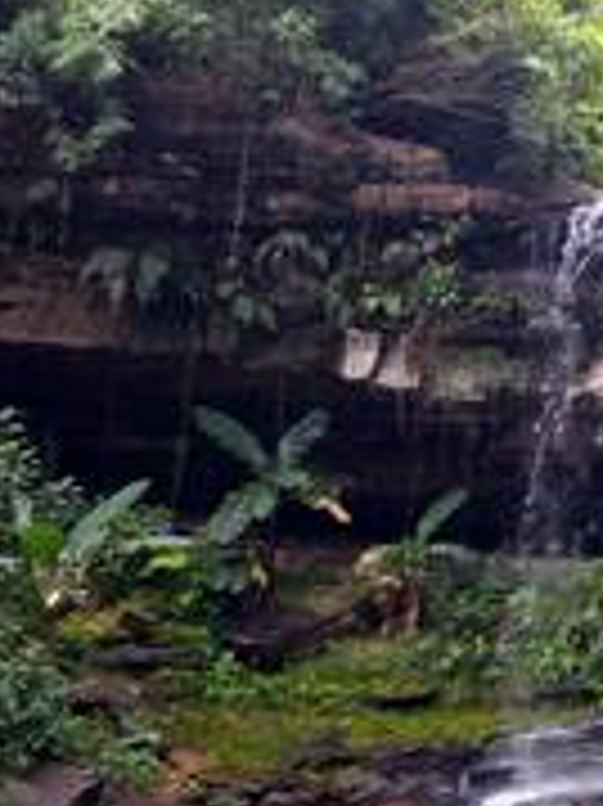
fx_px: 2023
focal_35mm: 87
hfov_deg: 16.1
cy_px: 585
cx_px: 765
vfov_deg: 22.3
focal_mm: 3.93
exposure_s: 1/100
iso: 80
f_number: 1.7
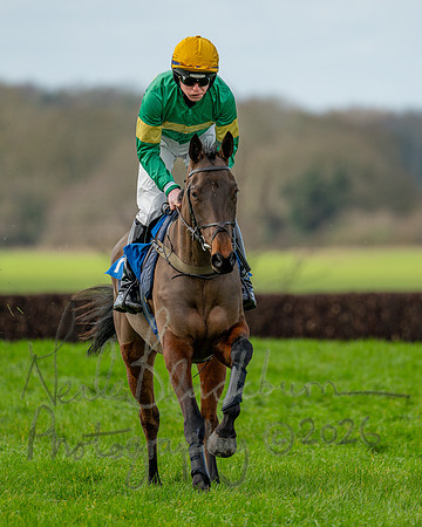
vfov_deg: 2.9
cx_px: 289
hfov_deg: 2.3
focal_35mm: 662
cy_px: 258
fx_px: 10338
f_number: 4.5
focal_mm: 400
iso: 200
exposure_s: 1/800
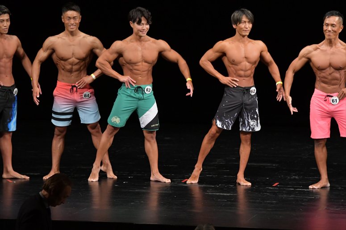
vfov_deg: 5.4
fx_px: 2450
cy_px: 115
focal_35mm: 255
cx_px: 173
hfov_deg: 8.1
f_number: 5.6
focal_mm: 170
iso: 3200
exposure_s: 1/400
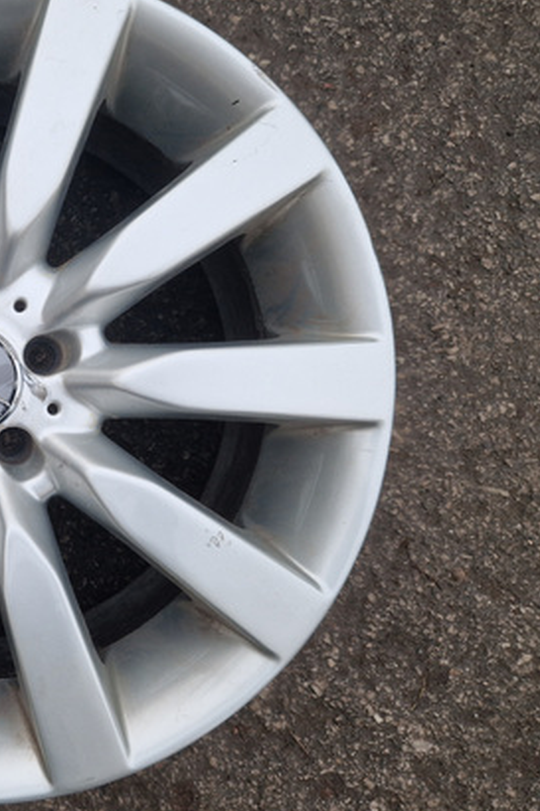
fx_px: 788
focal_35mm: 35
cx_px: -36
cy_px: 384
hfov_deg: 33.6
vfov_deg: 54.4
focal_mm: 5.4
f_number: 1.8
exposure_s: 1/200
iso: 50
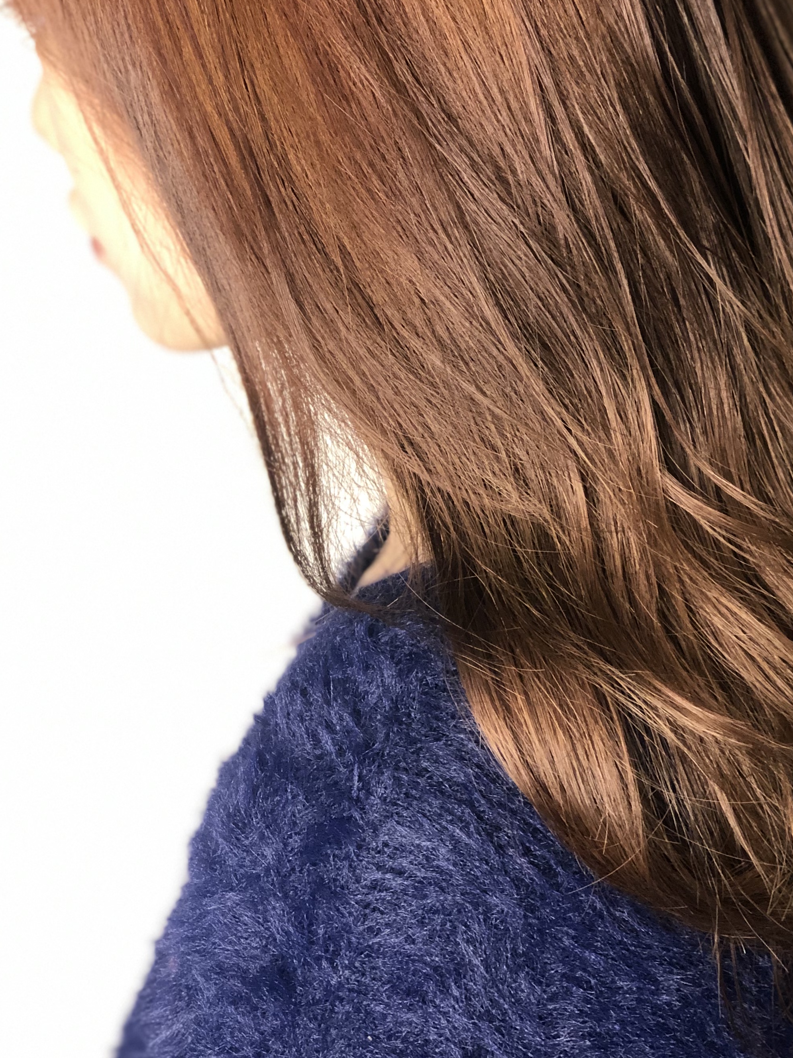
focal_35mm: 79
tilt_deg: -11.2
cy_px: 285
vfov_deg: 24.5
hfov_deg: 18.6
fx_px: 2413
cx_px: 560
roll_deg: +8.5
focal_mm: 6
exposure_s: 1/33
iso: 125
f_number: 2.4
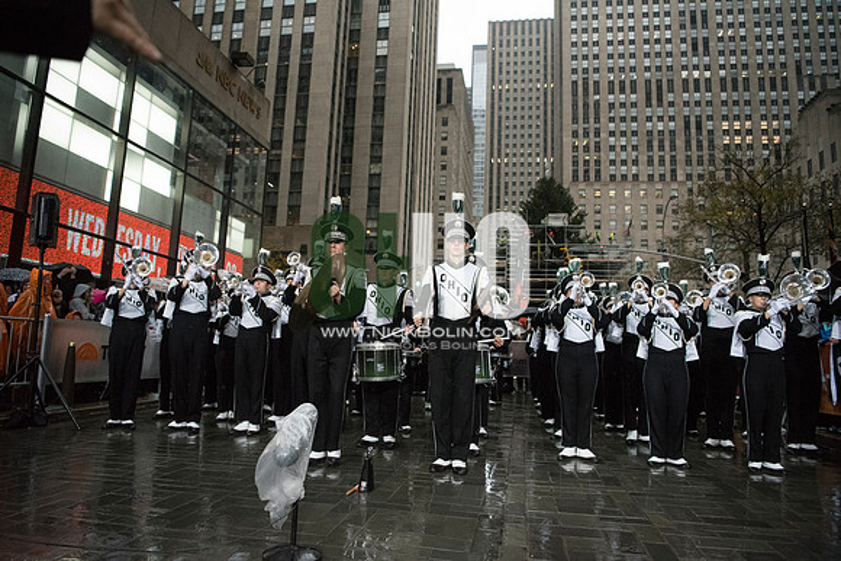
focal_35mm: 24
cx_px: 420
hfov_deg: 73.7
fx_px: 561
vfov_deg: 53.2
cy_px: 280
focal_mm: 24
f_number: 2.8
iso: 10000
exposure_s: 1/4000
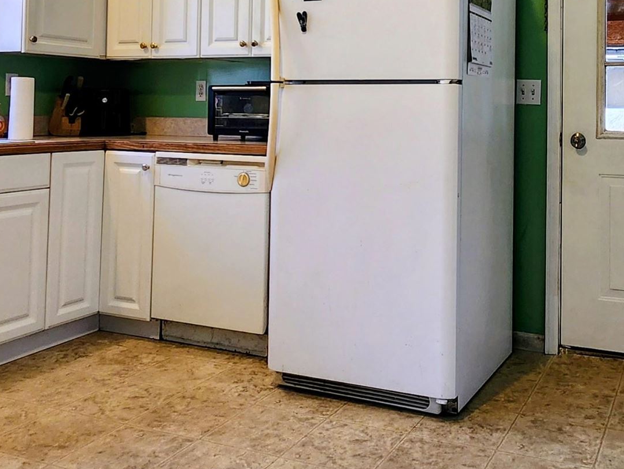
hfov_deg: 49.2
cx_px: 420
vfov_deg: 37.2
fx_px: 667
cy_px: 86
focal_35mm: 37
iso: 125
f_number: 2.2
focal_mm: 2.2
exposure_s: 1/60
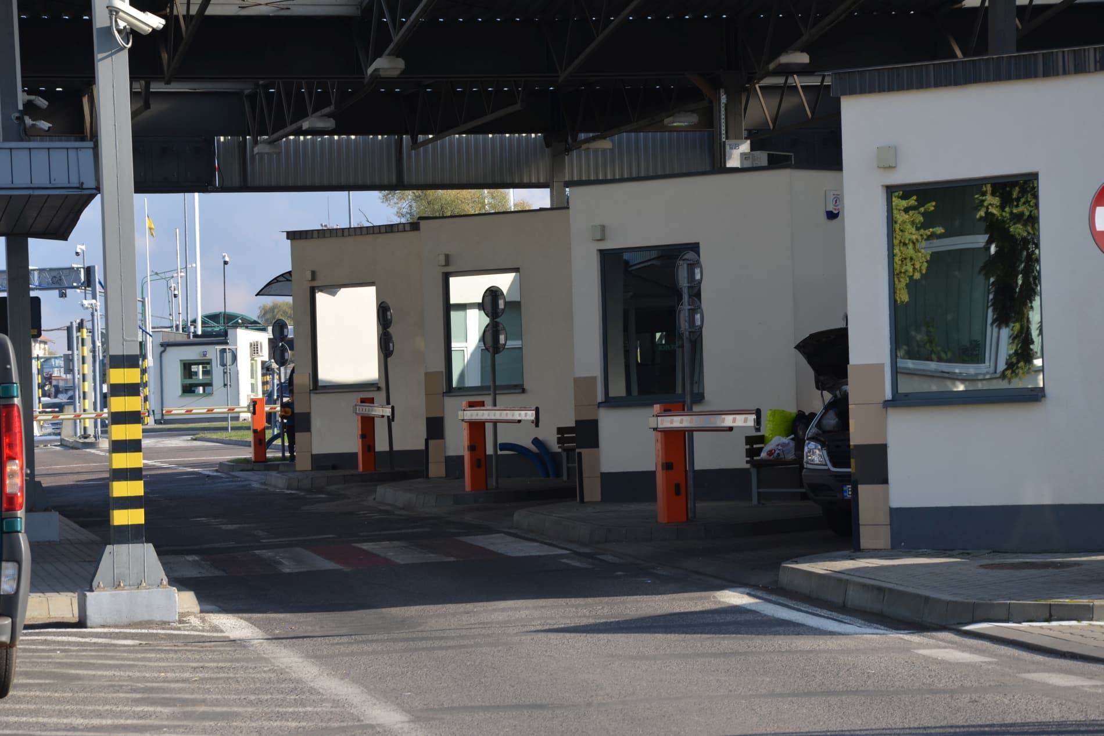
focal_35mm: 135
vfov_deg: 10.2
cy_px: 368
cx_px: 552
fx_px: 4140
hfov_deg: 15.2
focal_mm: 90
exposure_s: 1/250
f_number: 8
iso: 200
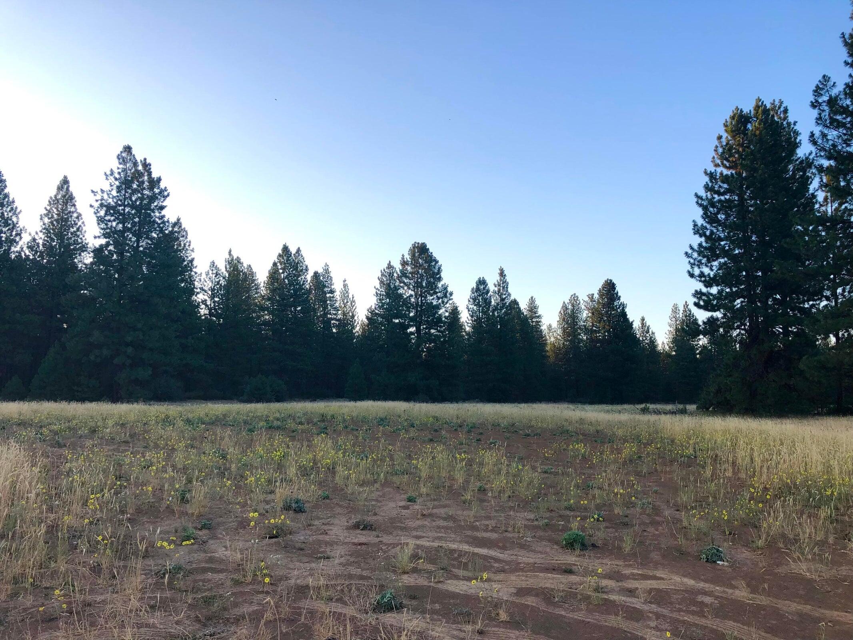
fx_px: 690
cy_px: 320
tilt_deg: +5.7
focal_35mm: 28
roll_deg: -1.0
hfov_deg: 63.4
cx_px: 426
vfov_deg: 49.7
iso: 20
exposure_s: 1/304
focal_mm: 4
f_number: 1.8
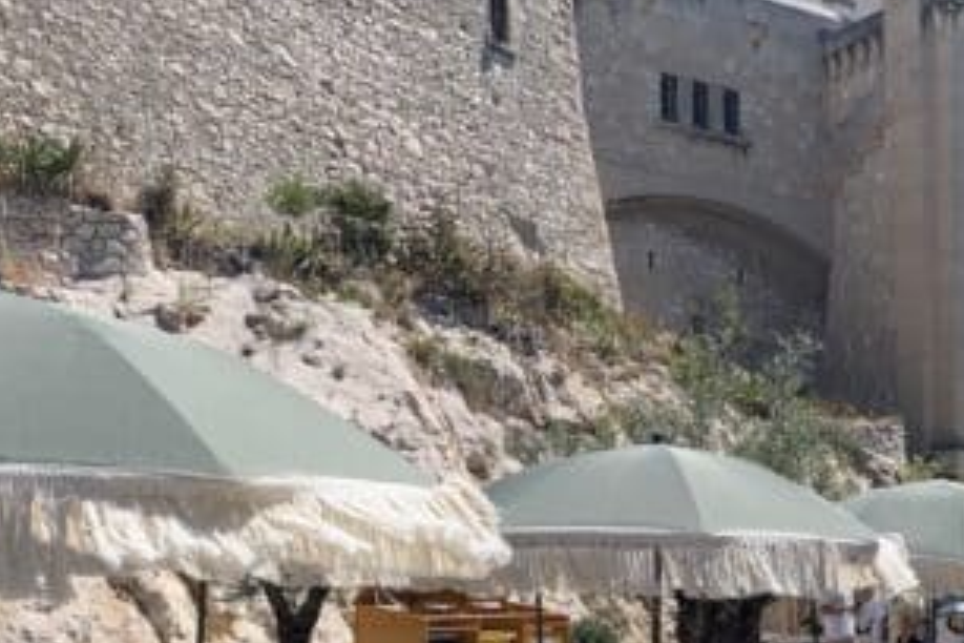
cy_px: 605
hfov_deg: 35.7
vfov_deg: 24.6
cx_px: 835
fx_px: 1419
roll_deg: +1.7
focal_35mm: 53
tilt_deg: -1.5
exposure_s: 1/2421
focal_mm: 4.25
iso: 25
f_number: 1.8
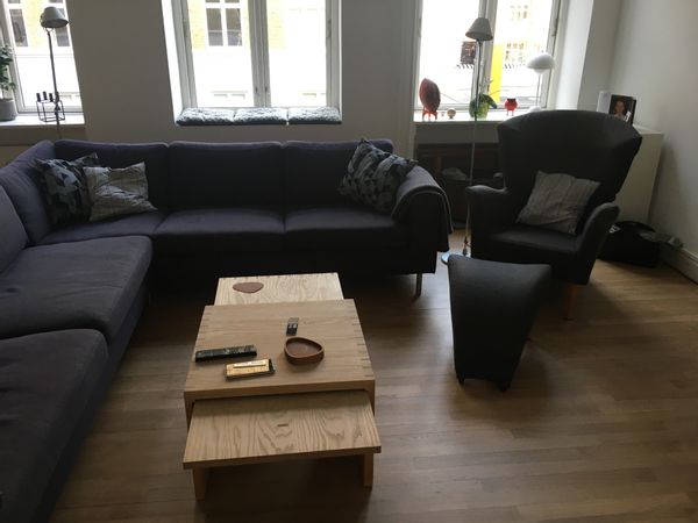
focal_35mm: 29
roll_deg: -0.3
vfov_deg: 48.2
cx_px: 349
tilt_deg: -22.3
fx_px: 585
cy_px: 262
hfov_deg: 61.7
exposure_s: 1/33
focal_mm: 4.15
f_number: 2.2
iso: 80
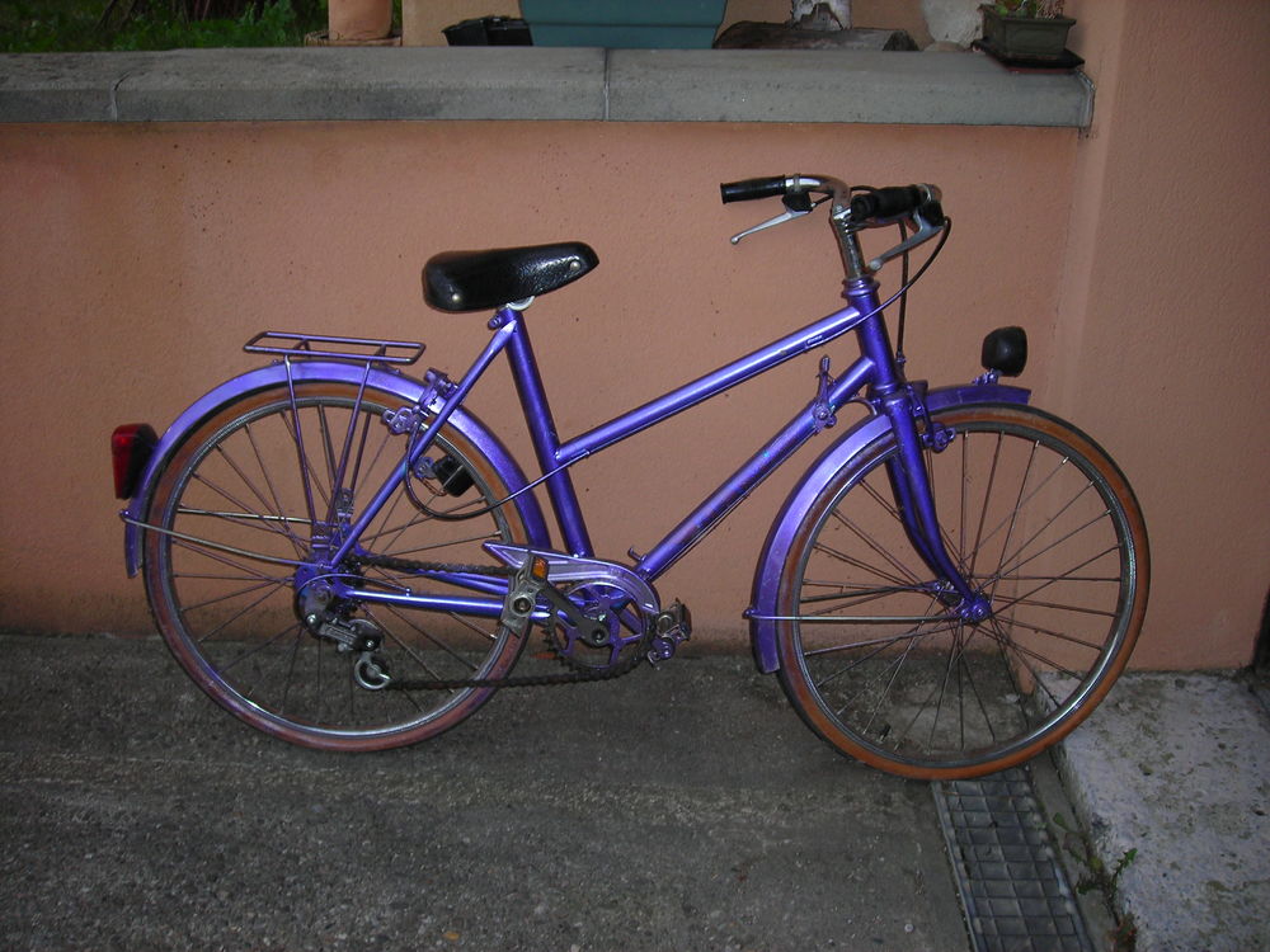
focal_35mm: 38
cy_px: 476
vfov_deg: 37.7
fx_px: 1394
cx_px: 635
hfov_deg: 49.0
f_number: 3.2
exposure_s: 1/60.1
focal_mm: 6.3
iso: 50
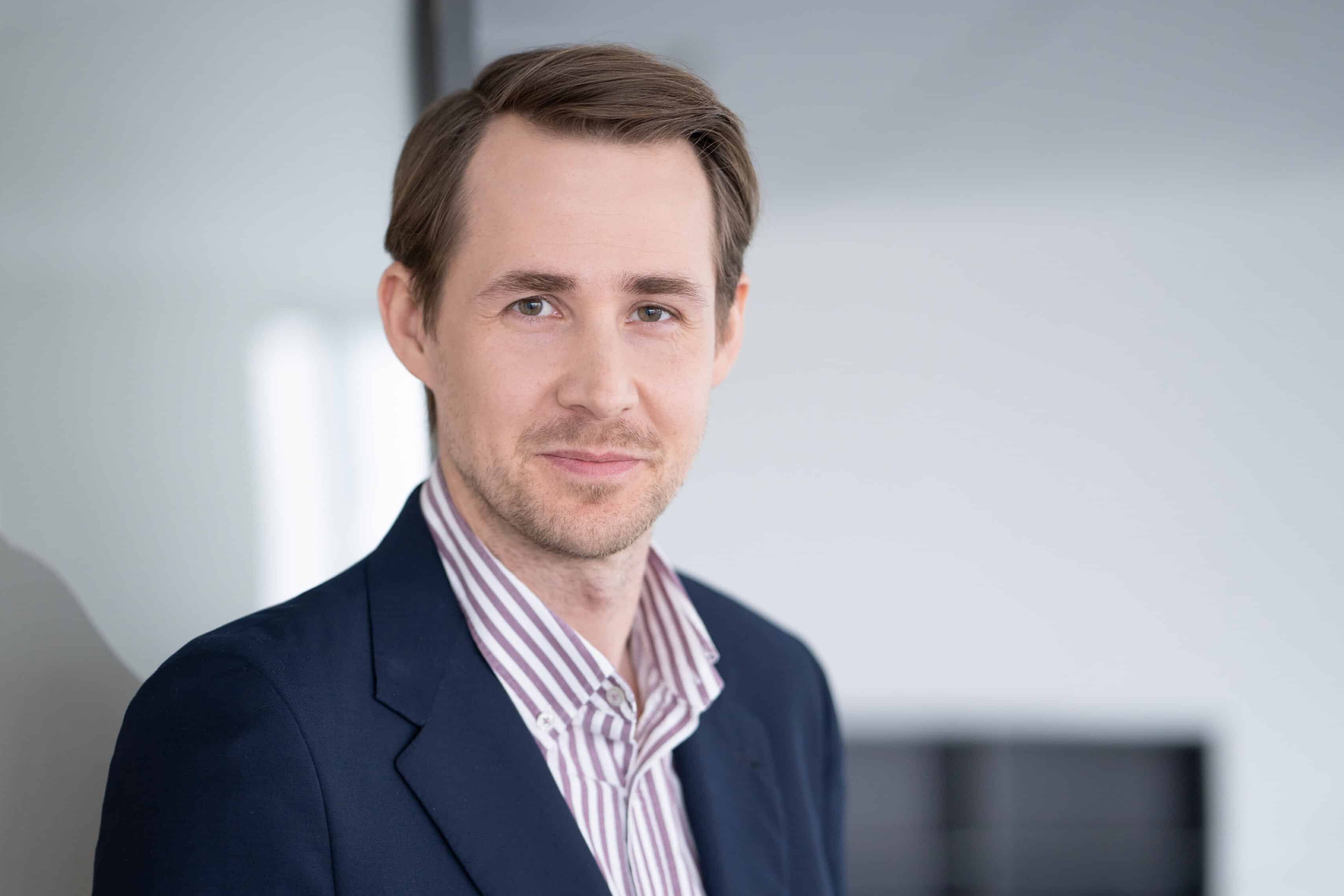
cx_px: 631
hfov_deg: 21.2
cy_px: 504
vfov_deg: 14.2
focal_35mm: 96
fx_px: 3584
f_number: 1.8
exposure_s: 1/100
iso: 500
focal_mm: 85
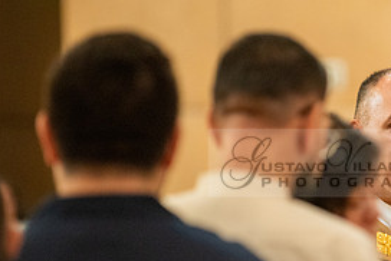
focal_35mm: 426
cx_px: 334
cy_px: 163
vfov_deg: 3.2
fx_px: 4632
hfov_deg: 4.8
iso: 2000
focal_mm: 200
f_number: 2.8
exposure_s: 1/100
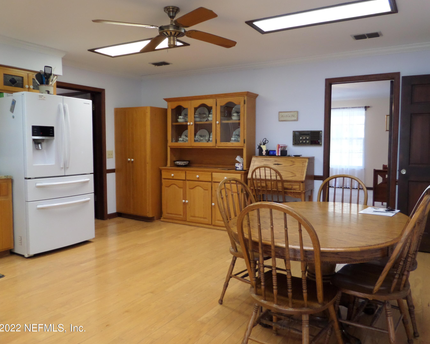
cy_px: 165
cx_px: 229
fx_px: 331
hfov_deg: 66.0
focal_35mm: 26
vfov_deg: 54.9
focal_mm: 4
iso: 320
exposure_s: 1/30
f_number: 3.2
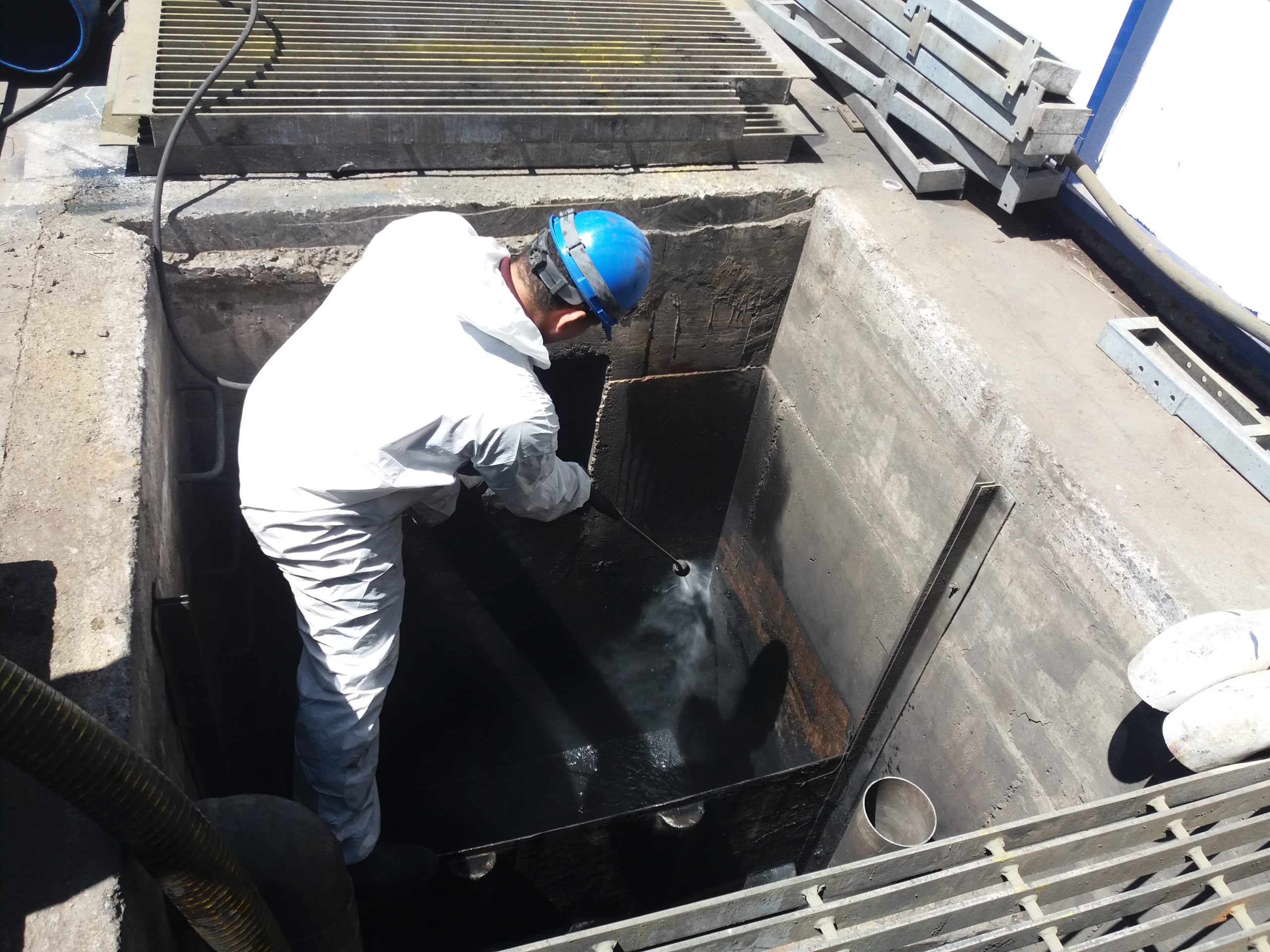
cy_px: 476
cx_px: 635
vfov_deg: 49.7
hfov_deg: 63.4
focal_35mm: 28
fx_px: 1027
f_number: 1.9
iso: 64
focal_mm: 3.7
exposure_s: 1/884
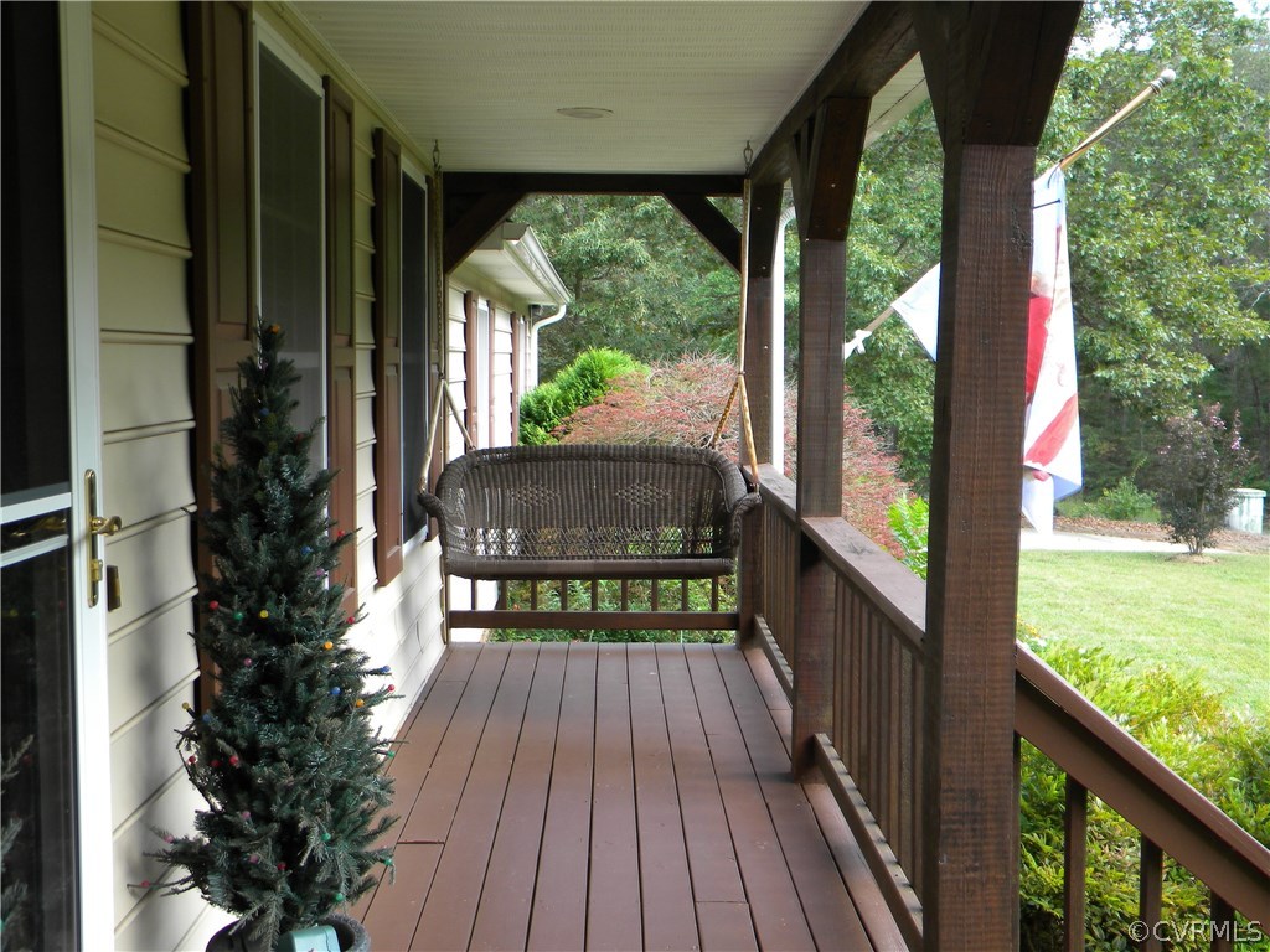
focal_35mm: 36
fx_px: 1321
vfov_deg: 39.7
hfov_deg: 51.4
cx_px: 635
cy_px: 476
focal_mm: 6.4
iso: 80
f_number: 3.7
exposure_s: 1/58.3
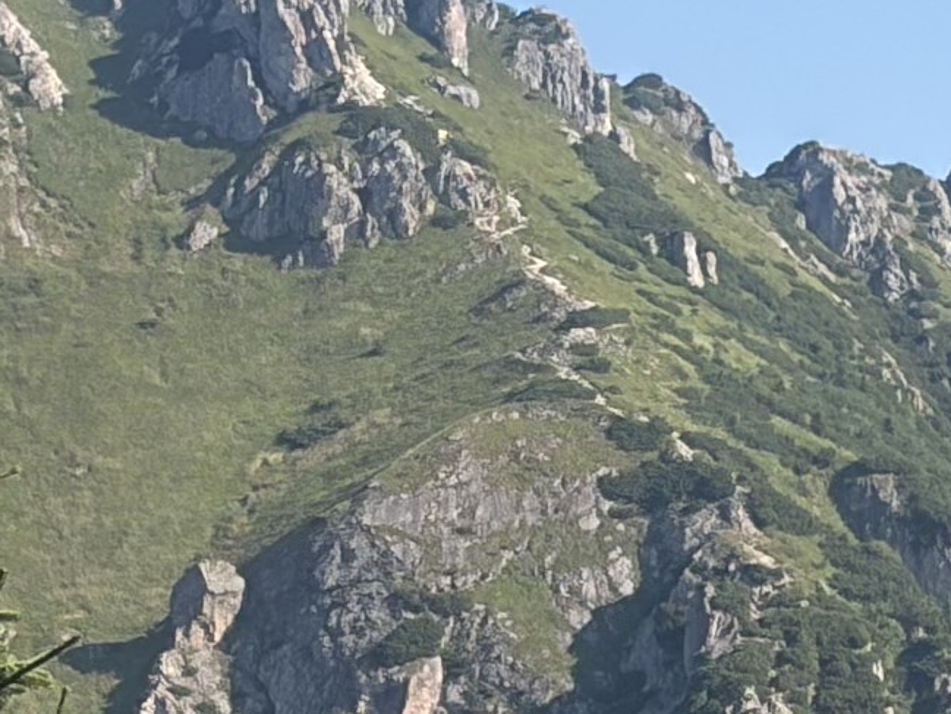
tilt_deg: +8.2
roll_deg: +0.8
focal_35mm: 323
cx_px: 582
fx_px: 8875
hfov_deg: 6.1
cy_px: 507
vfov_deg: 4.6
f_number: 1.6
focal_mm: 5.96
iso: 40
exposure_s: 1/2212
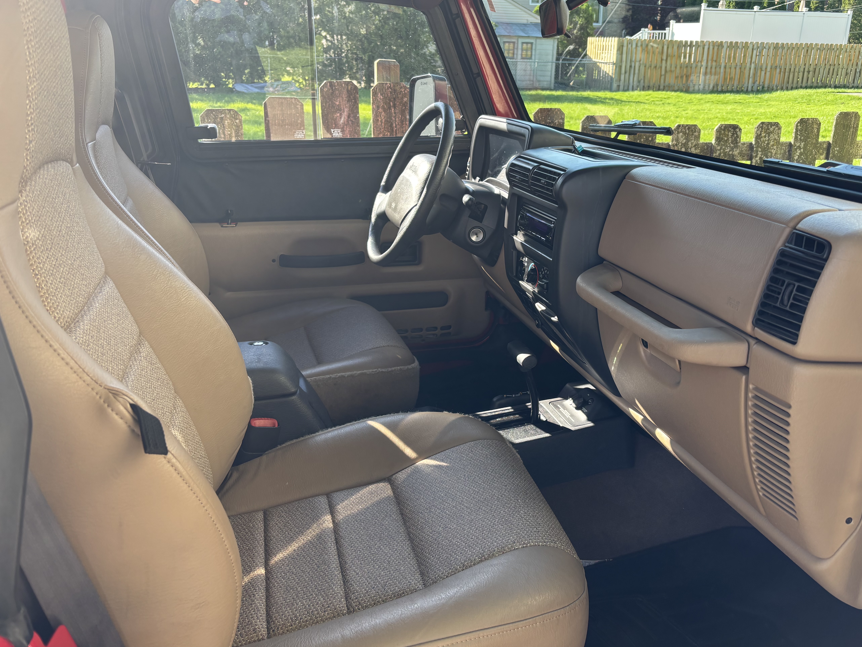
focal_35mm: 29
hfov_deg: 61.5
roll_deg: -1.3
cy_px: 290
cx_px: 475
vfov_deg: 48.2
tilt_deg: -19.0
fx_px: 722
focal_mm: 5.96
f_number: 1.6
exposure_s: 1/190
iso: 40
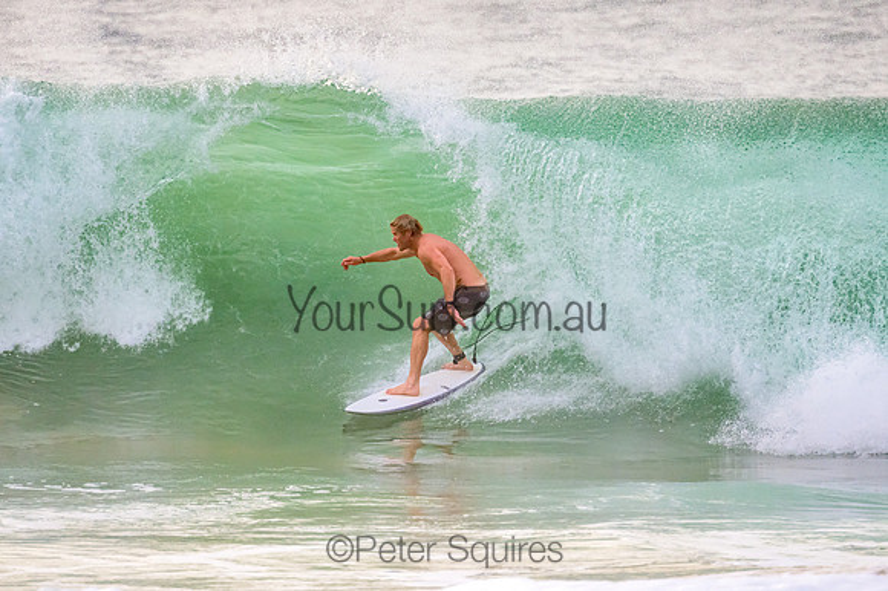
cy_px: 296
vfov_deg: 2.3
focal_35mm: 600
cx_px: 444
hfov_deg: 3.4
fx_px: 14791
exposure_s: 1/2500
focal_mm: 400
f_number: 5.6
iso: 1000
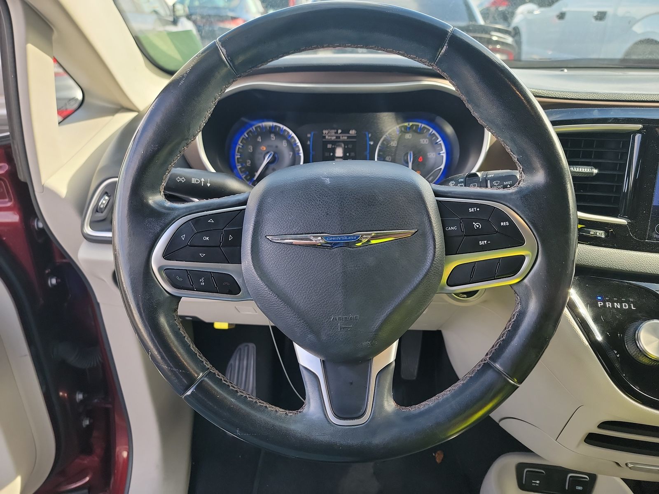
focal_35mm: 24
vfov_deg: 56.8
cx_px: 330
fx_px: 457
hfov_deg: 71.6
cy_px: 247
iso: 95
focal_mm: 6.7
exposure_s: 1/119
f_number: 1.8
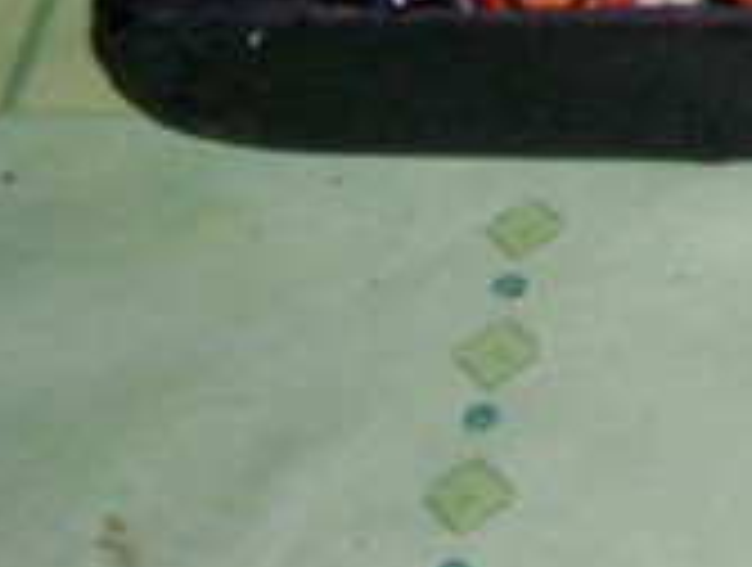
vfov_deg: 8.1
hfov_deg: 10.9
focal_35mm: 172
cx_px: 1207
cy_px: -711
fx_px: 3745
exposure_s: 1/64
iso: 140
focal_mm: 5.9
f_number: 4.5
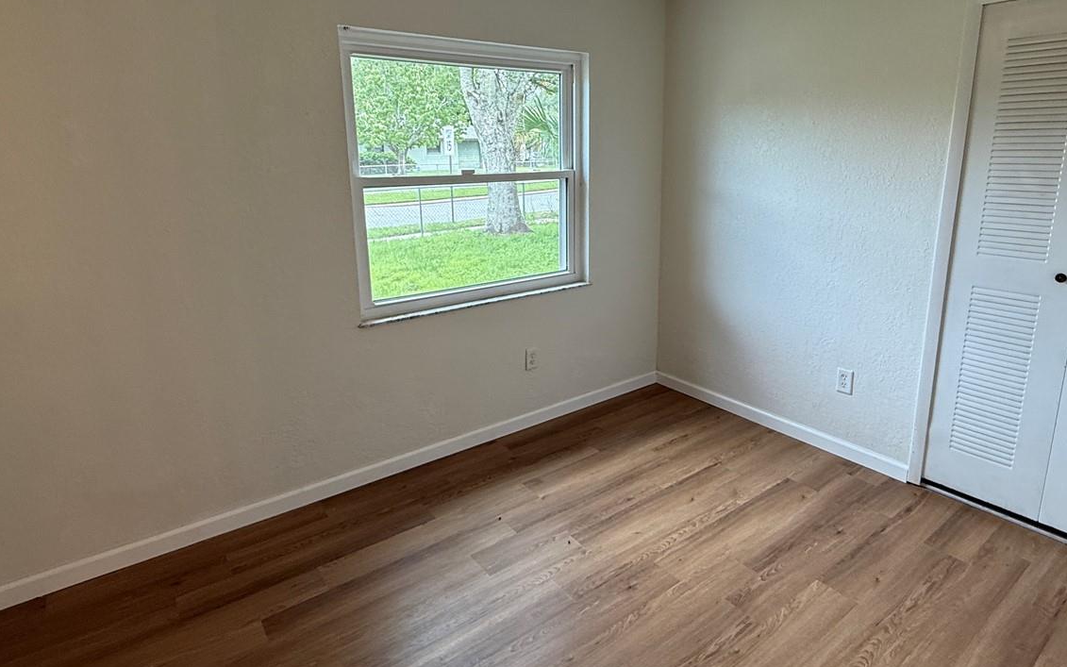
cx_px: 571
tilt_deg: -10.6
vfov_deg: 57.0
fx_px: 611
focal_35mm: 21
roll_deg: +1.5
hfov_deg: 82.2
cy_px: 279
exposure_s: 1/120
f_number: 2.2
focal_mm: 2.22
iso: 100
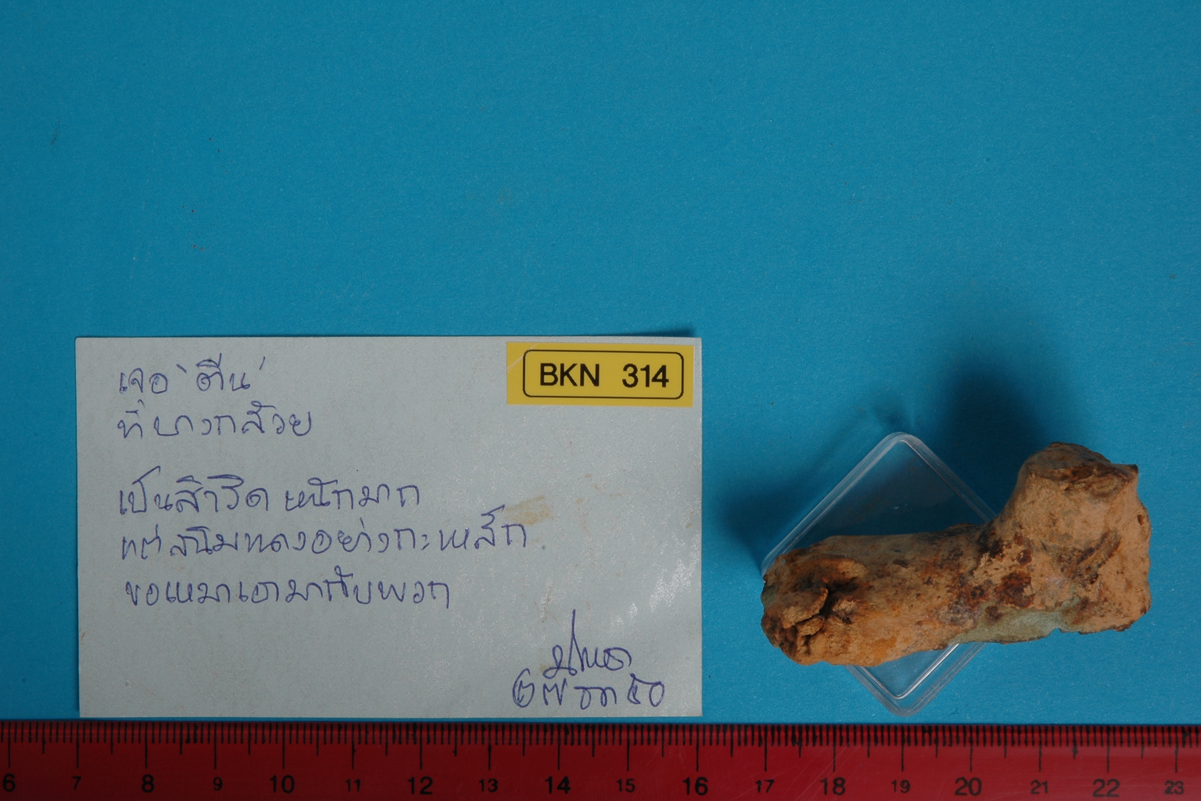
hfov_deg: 19.3
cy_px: 403
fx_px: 3536
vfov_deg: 12.9
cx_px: 602
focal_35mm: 106
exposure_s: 1/10
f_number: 29
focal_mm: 70
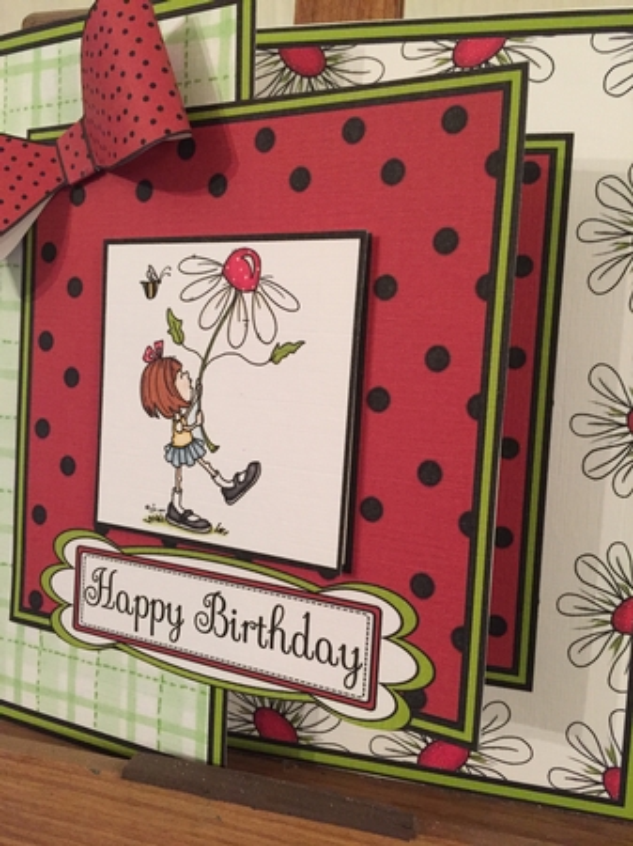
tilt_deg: -16.2
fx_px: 708
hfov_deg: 48.2
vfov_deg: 61.7
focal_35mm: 29
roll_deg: +0.1
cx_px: 316
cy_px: 423
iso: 250
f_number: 2.2
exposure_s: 1/17
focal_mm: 4.15
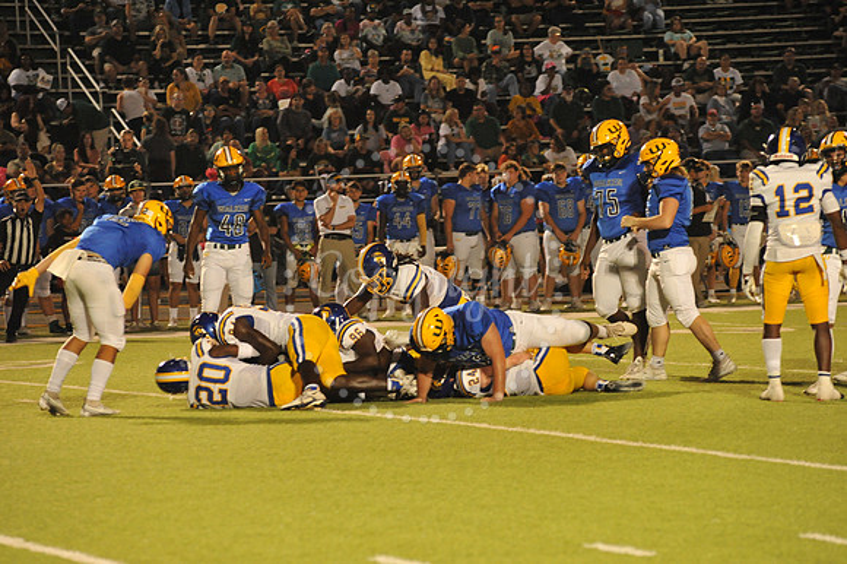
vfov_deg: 6.9
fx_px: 4703
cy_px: 282
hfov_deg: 10.3
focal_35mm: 200
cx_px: 424
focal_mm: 200
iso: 5000
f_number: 5.6
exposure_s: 1/200
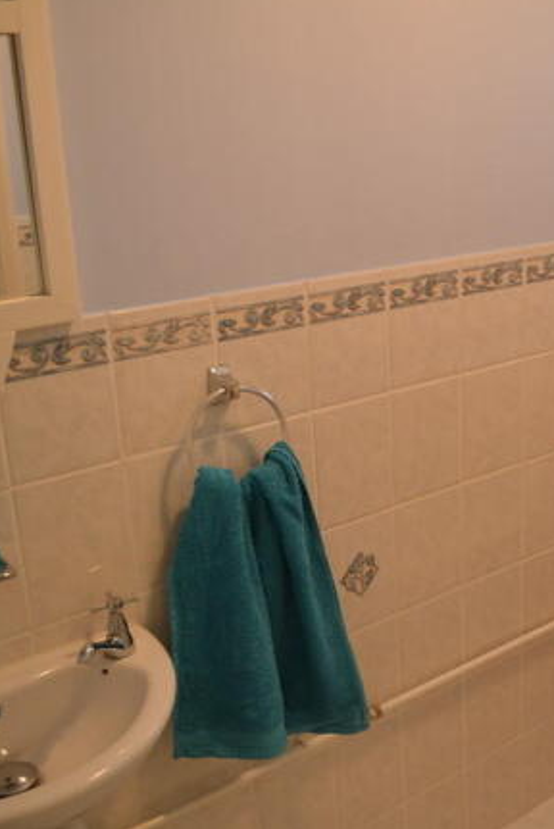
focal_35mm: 41
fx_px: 945
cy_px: 413
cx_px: 501
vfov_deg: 47.4
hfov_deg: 31.1
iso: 400
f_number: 3.8
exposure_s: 1/60
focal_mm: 18
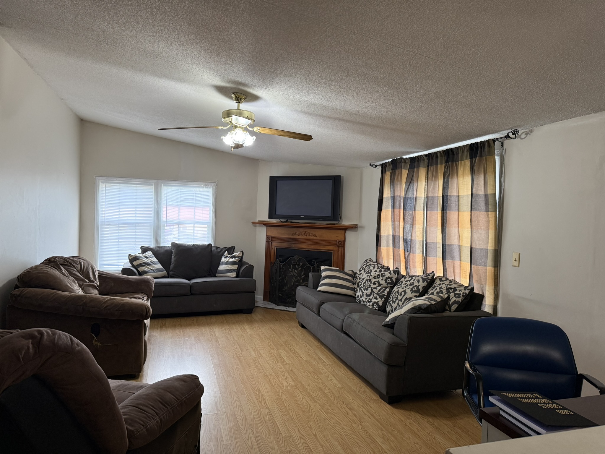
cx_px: 302
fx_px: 419
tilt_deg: -1.3
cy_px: 227
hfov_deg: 71.6
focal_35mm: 24
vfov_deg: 56.8
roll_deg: -1.7
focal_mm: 6.76
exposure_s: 1/120
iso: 320
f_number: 1.78
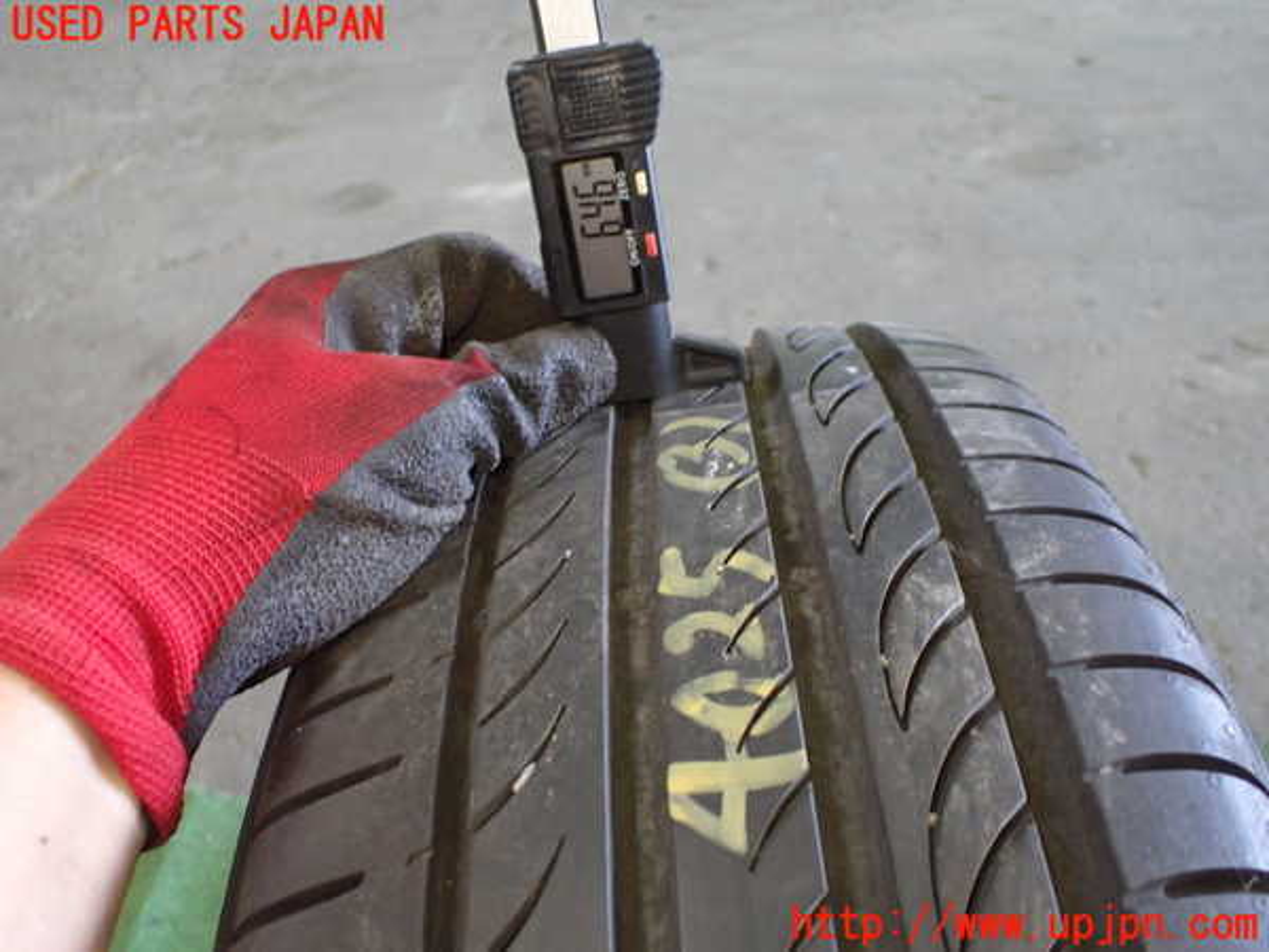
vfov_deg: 46.8
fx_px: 1100
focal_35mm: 30
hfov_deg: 60.0
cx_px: 634
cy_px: 476
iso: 800
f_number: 2.3
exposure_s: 1/80
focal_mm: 5.4
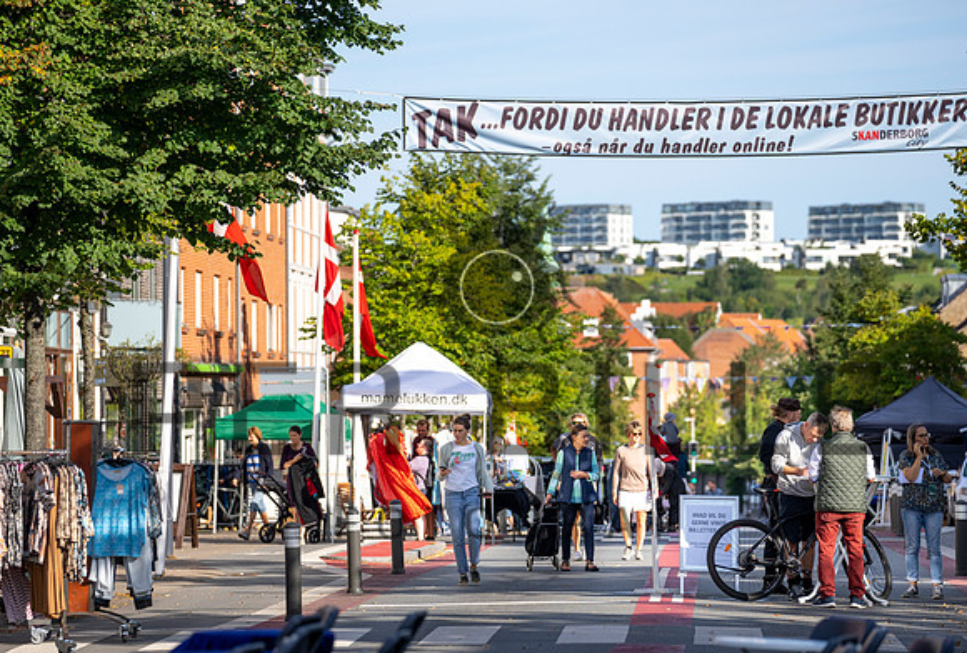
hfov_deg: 11.1
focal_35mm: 184
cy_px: 309
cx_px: 449
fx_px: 4972
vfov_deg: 7.5
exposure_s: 1/2000
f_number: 4
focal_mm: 173
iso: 200
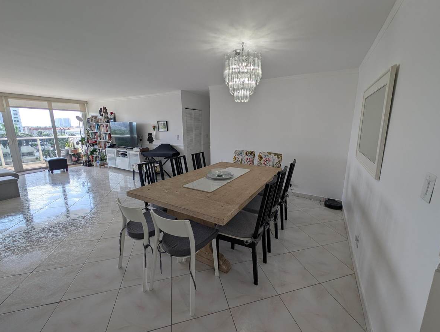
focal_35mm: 13
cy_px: 162
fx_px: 165
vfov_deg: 90.0
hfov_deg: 106.1
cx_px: 225
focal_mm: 2.23
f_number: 1.95
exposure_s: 1/147
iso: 34
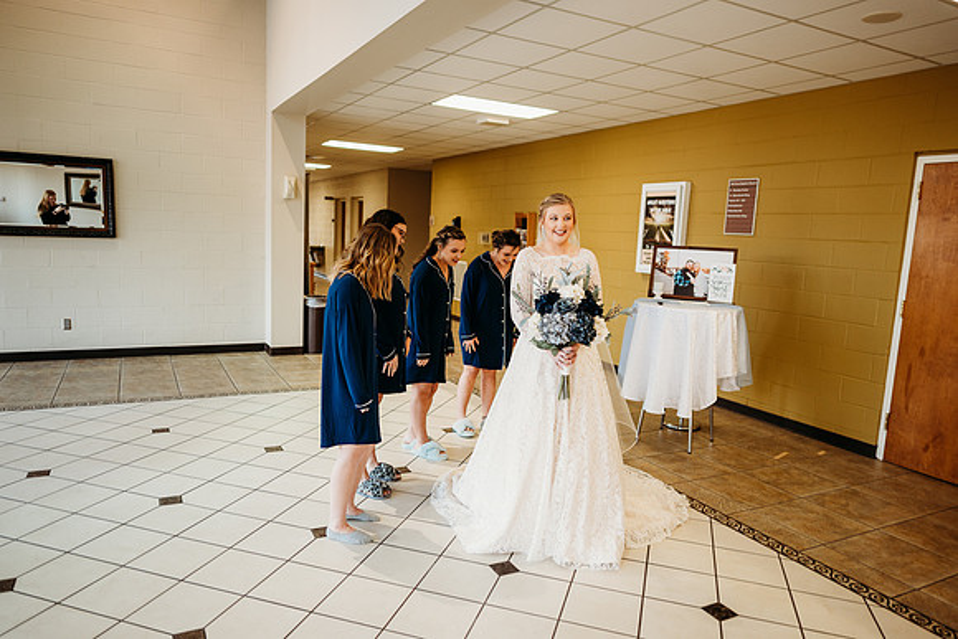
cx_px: 479
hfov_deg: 73.7
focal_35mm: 24
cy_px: 320
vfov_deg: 53.2
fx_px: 639
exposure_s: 1/160
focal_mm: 24
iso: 400
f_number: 1.8
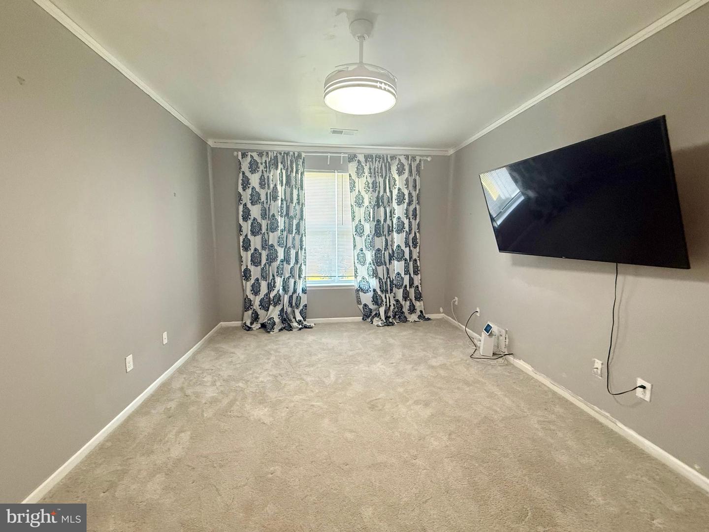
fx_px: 287
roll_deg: -0.1
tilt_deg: -4.7
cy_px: 266
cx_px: 354
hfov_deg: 102.1
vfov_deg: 85.7
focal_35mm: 14
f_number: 2.2
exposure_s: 1/60
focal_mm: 2.22
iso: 500
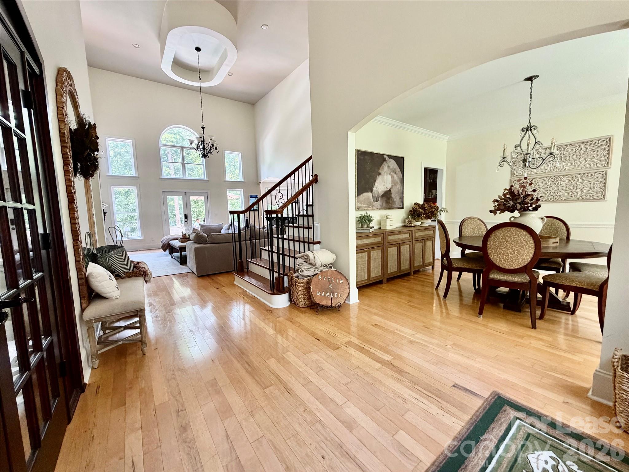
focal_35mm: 14
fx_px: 254
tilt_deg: -7.6
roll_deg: +2.5
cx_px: 314
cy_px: 236
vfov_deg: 85.7
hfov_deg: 102.1
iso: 320
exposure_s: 1/121
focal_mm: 2.22
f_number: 2.2
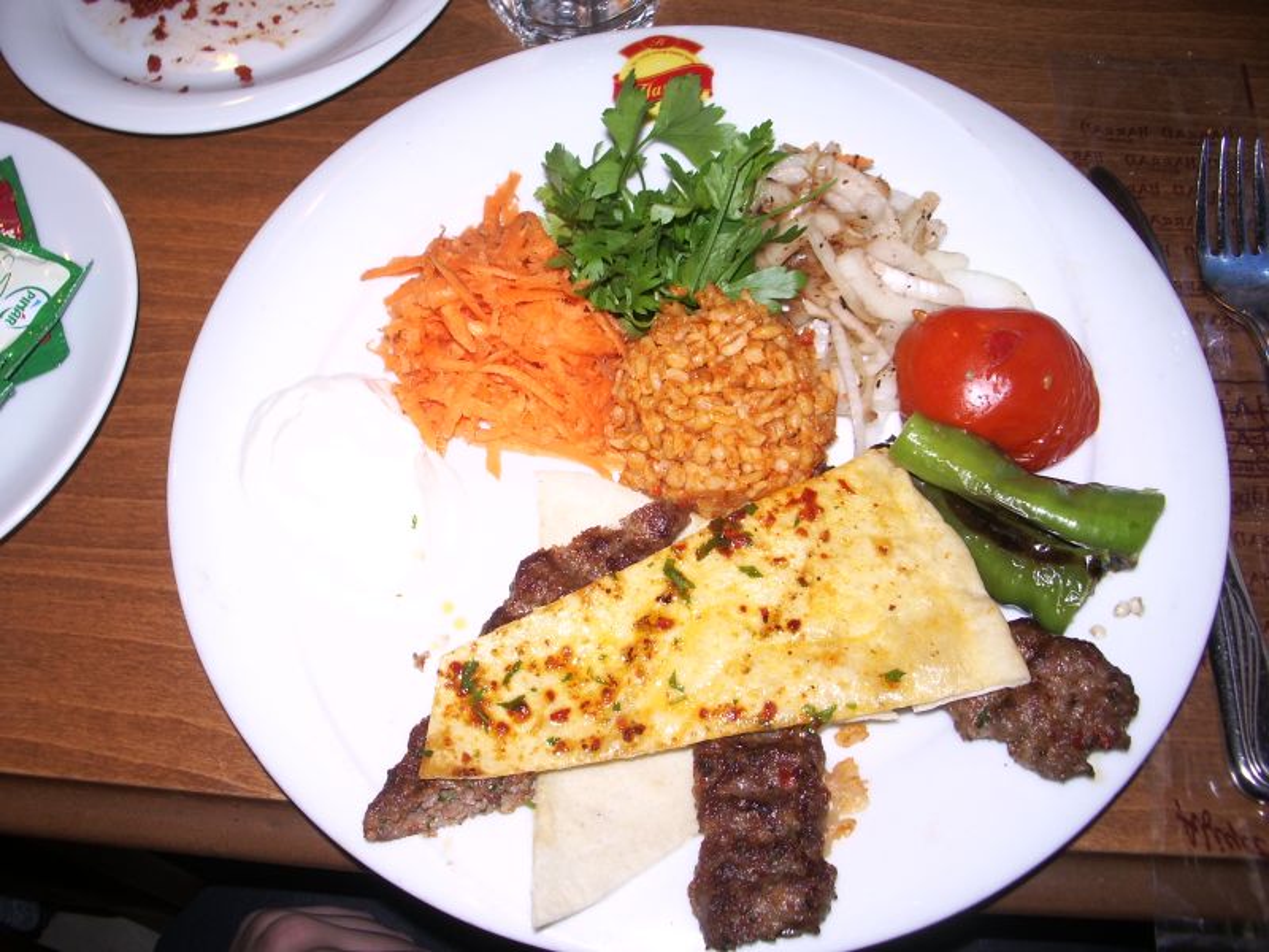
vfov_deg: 40.7
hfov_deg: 52.6
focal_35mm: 35
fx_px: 1283
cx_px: 634
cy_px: 476
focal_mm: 5.8
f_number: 4.3
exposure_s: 1/40
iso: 50
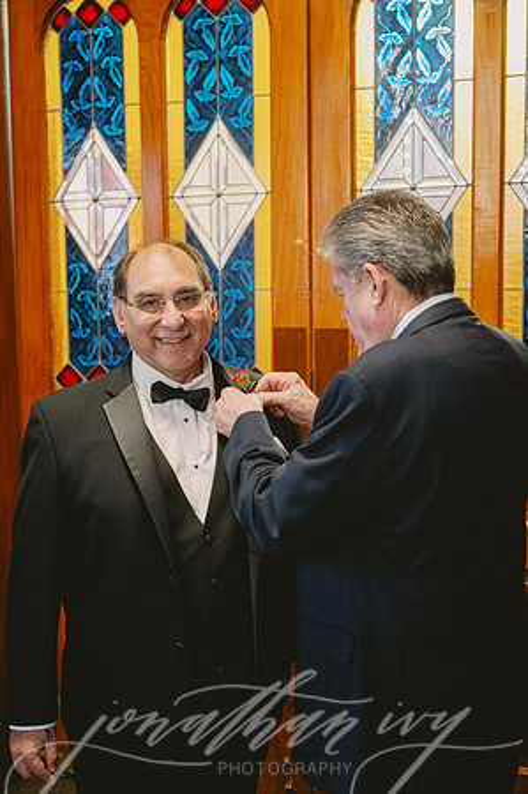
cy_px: 397
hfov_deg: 30.4
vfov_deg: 44.5
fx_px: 970
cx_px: 264
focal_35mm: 44
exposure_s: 1/125
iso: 4000
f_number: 2.8
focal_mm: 44
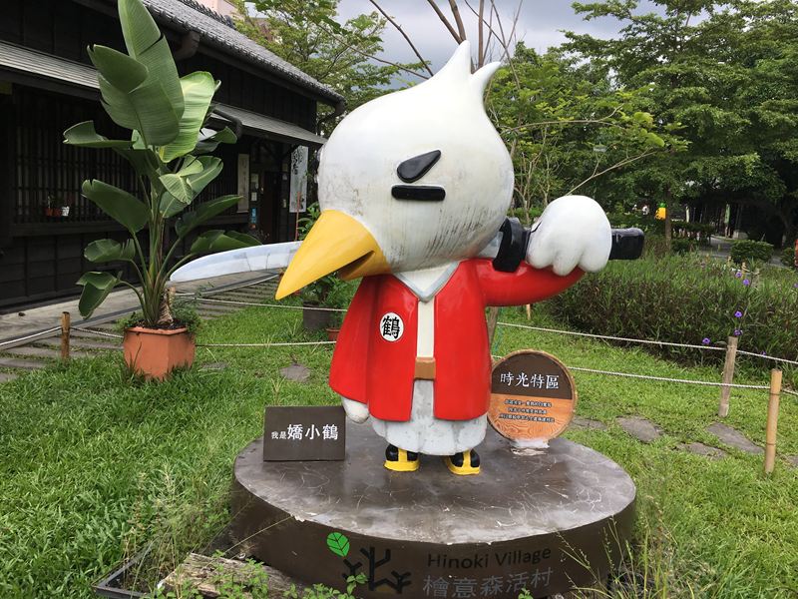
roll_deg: -4.2
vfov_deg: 48.2
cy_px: 300
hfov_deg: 61.7
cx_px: 399
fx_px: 669
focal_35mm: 29
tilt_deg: -7.4
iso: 25
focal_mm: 4.15
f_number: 2.2
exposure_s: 1/810
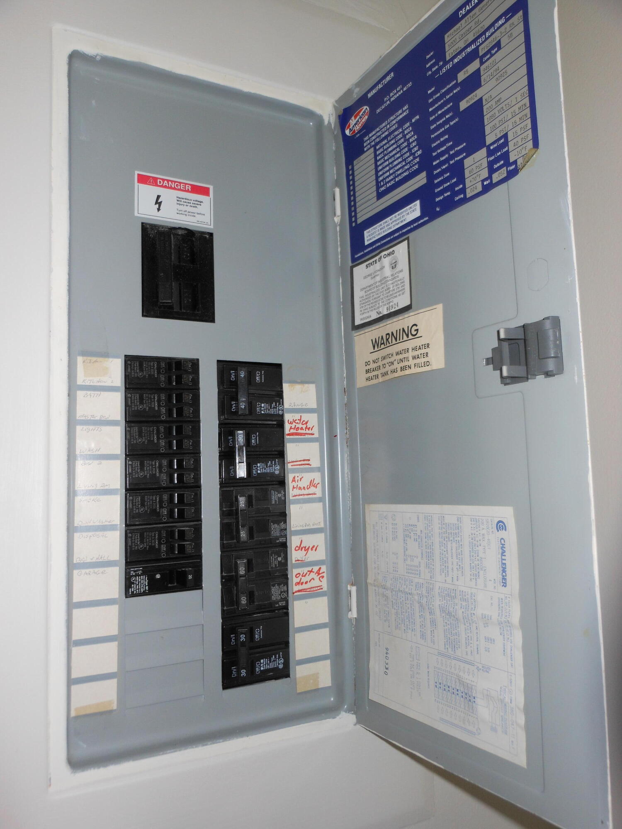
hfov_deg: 49.7
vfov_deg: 63.4
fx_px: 671
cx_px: 311
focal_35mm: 28
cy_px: 414
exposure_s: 1/25
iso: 80
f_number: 3.7
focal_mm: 5
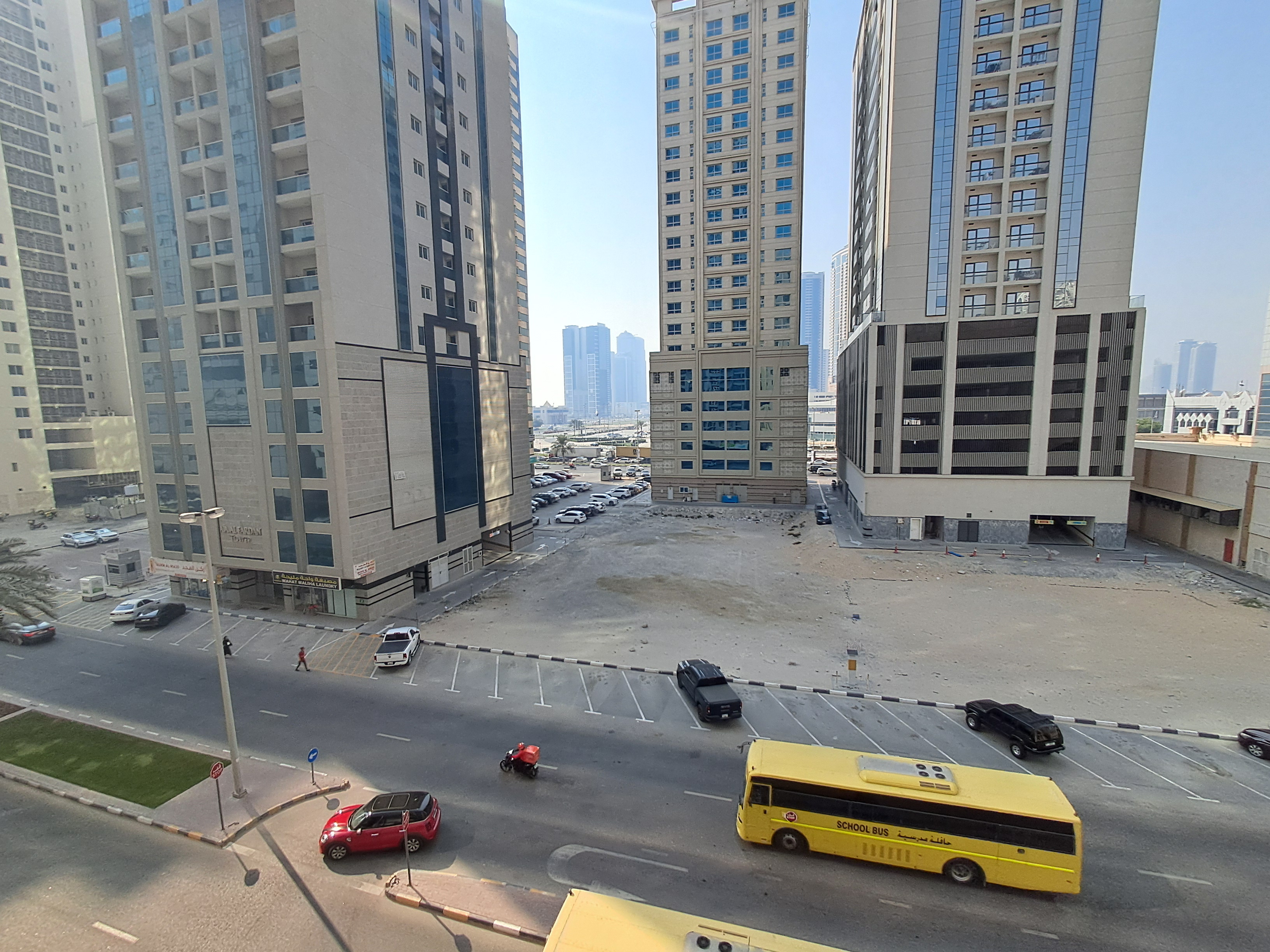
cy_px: 476
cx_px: 635
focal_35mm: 16
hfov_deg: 94.5
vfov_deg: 78.1
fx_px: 587
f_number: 2.2
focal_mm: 1.64
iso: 40
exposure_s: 1/1435
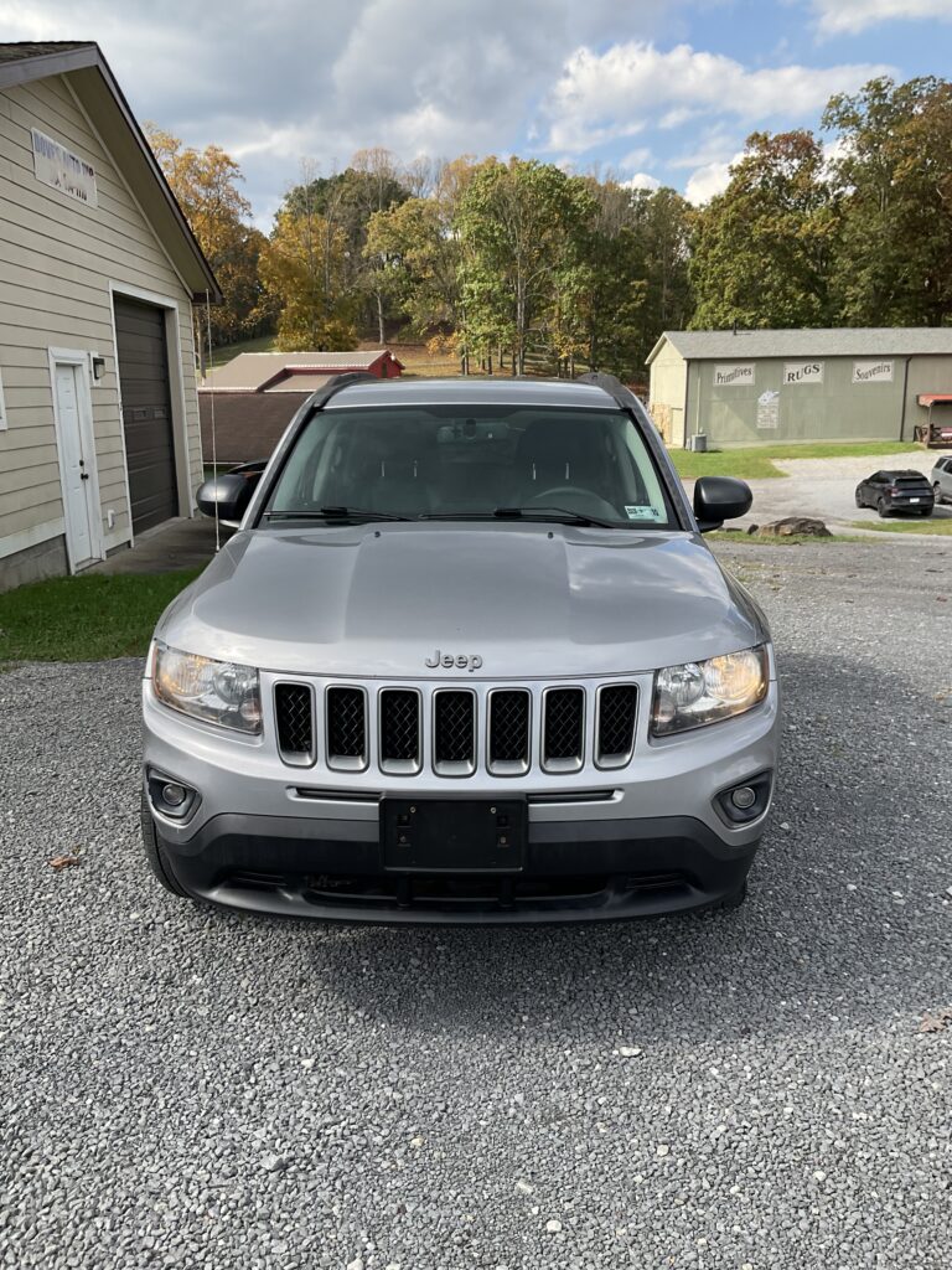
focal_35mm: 29
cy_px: 635
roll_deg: +0.6
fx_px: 1063
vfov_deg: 61.7
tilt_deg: -13.9
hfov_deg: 48.2
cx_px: 476
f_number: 1.8
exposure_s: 1/829
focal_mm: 3
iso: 16
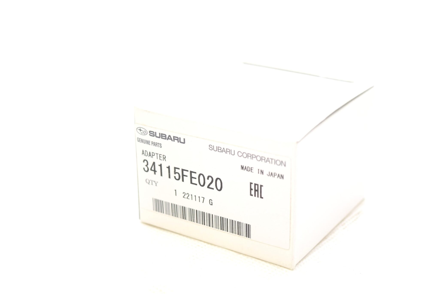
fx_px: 844
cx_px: 220
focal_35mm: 69
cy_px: 147
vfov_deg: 19.8
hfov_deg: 29.2
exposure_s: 1/125
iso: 400
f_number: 5.6
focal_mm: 46
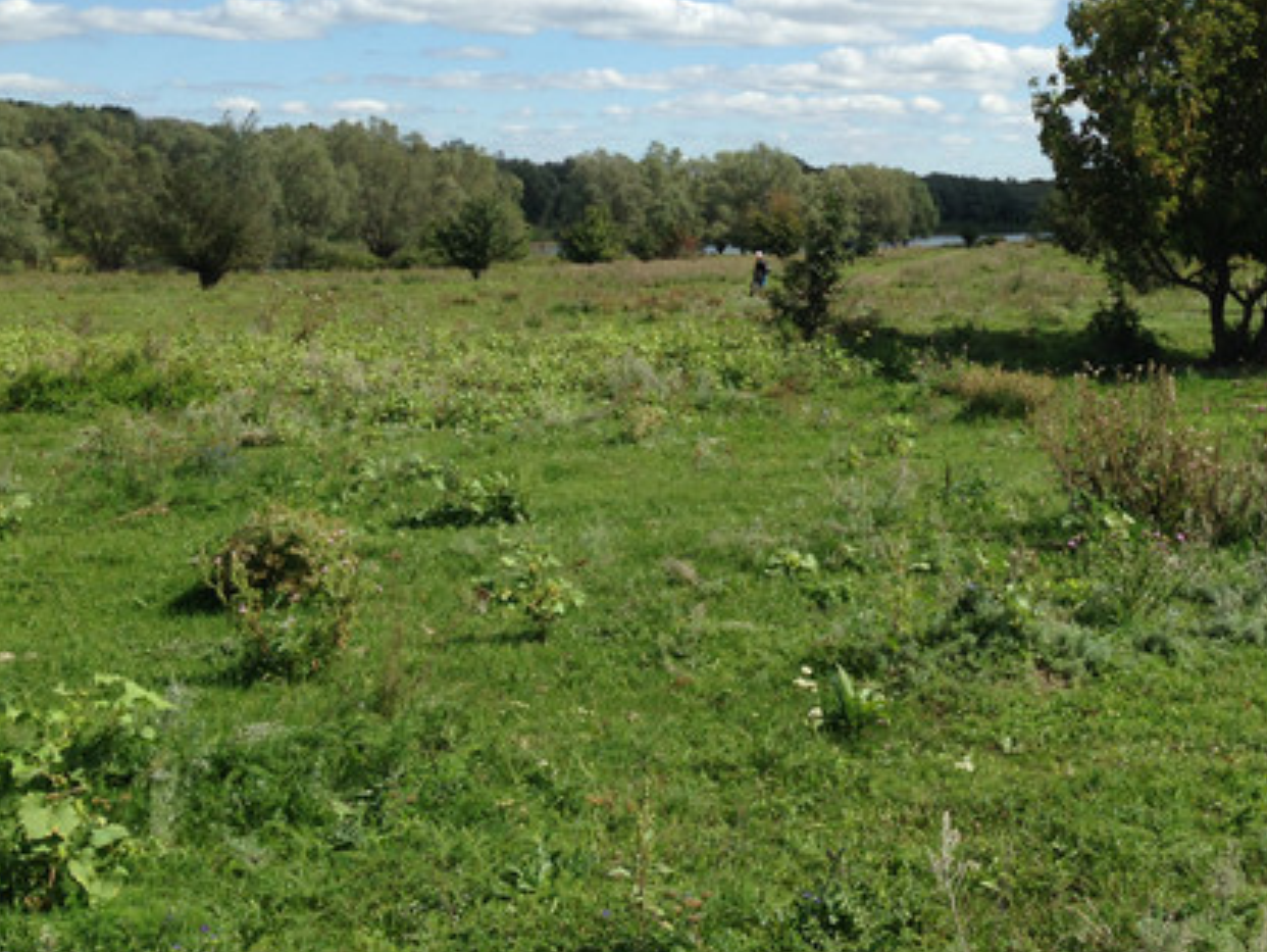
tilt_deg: -1.4
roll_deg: -0.1
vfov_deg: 28.2
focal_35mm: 51
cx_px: 823
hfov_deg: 37.2
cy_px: 236
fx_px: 1868
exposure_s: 1/1808
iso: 50
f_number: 2.4
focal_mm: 4.12
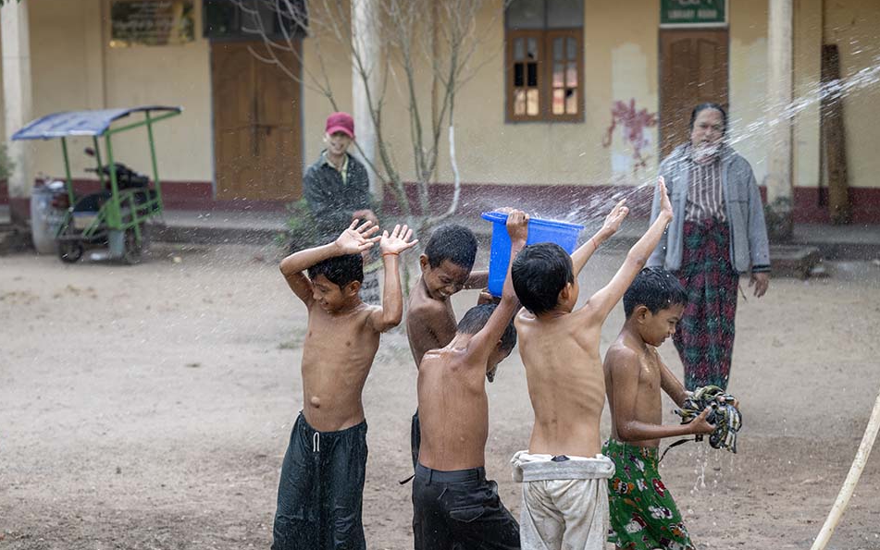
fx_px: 1727
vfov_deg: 18.1
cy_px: 289
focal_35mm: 72
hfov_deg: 28.6
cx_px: 439
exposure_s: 1/400
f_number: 3.5
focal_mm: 70
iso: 450
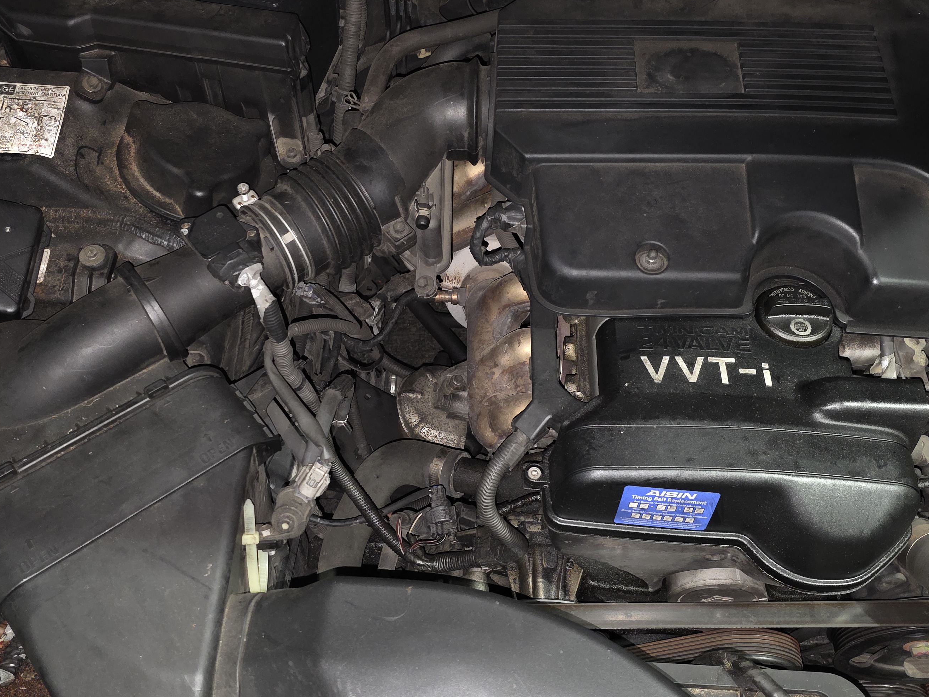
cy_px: 340
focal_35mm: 35
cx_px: 448
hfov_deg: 52.6
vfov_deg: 40.7
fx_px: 939
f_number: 1.7
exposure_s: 1/12
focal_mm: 6.25
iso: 200
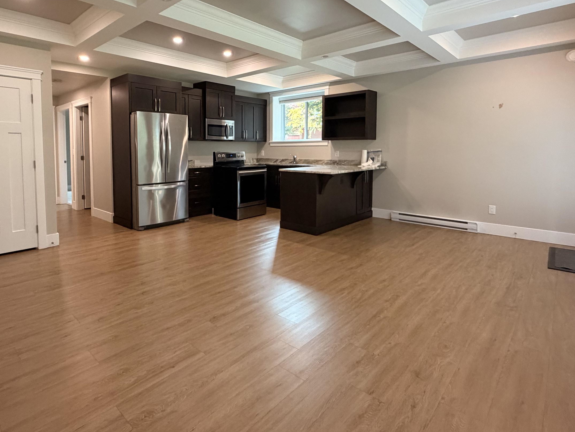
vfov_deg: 65.2
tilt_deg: -3.8
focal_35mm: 20
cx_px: 244
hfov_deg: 81.2
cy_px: 168
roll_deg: +0.0
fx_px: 332
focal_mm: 2.22
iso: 400
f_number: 2.2
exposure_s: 1/60
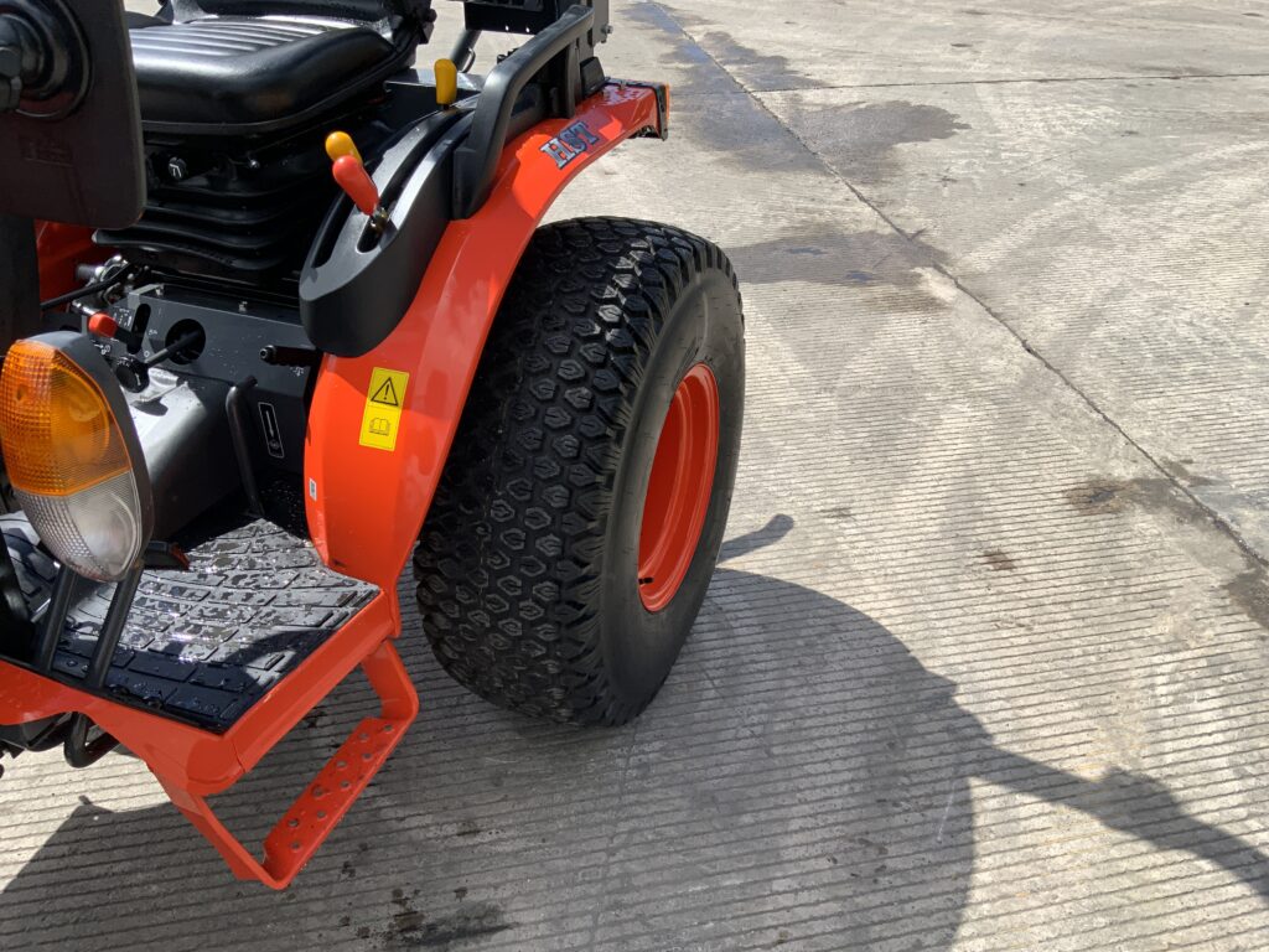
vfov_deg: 48.2
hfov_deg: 61.7
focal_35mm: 29
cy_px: 476
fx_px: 1063
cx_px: 634
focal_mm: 3
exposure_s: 1/1490
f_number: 1.8
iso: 16
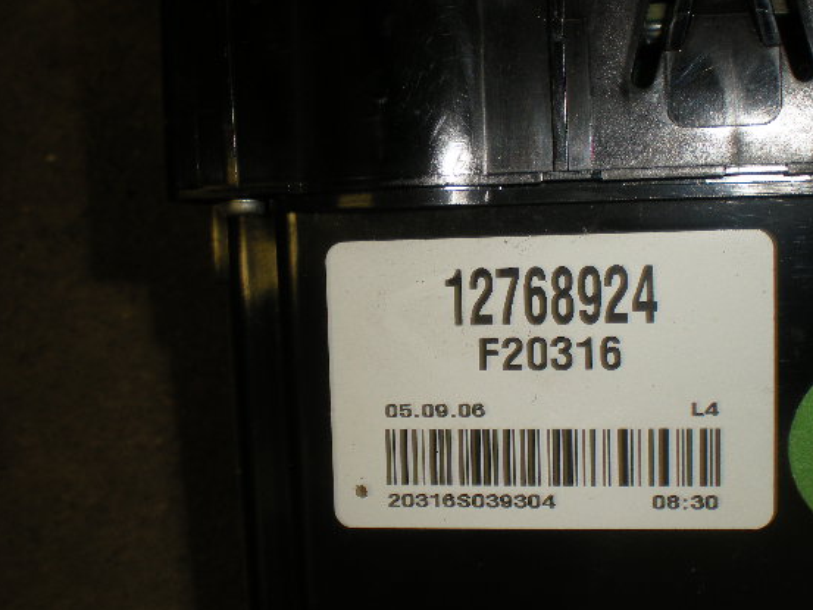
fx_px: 1034
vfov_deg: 32.9
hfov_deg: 42.8
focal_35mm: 44
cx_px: 462
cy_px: 323
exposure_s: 1/30
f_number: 4.6
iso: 64
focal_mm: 6.3
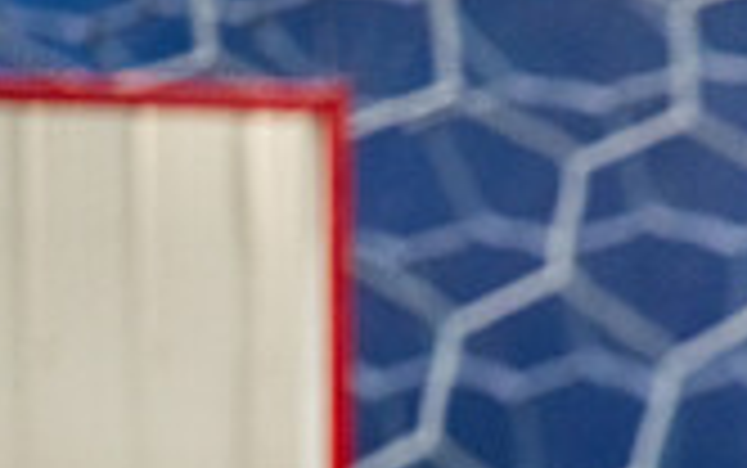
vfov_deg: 2.0
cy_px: 862
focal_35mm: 669
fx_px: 13629
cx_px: 1282
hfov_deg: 3.1
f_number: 2.8
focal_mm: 188
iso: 5000
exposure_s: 1/500
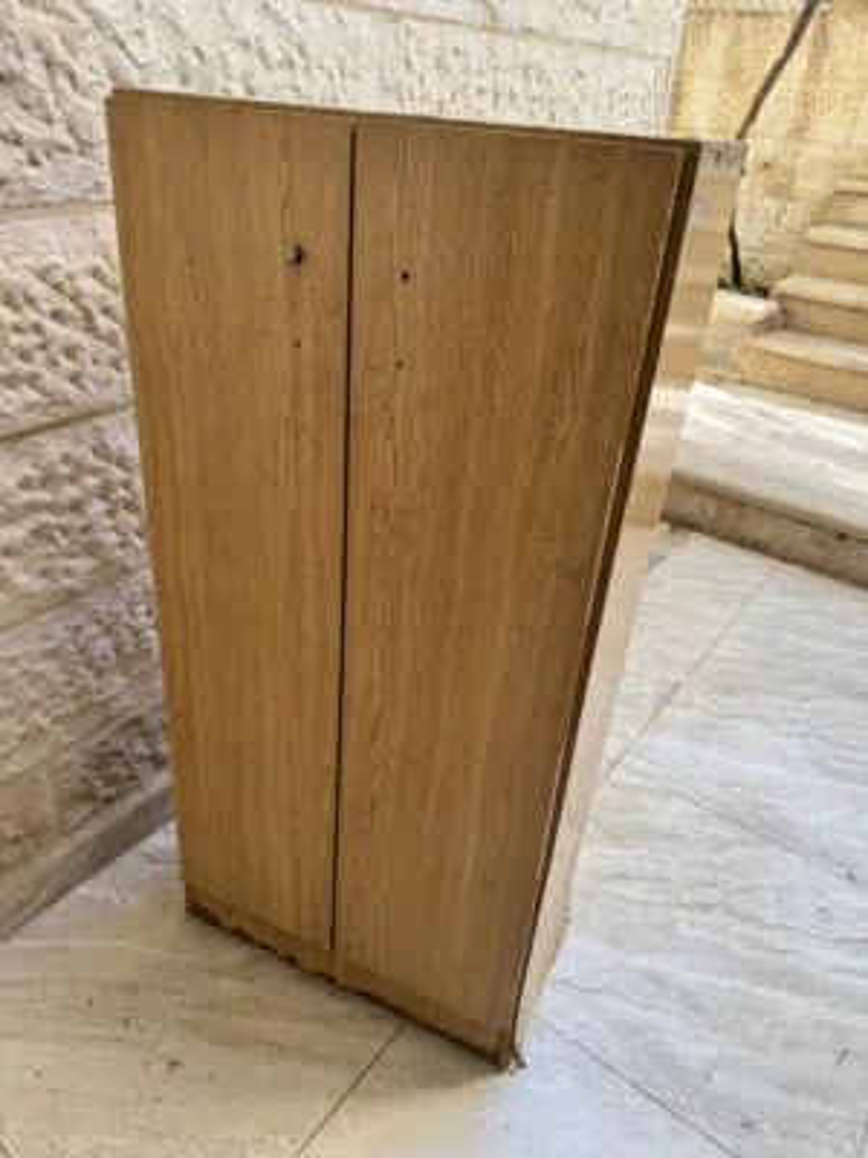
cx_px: 434
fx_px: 802
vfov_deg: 71.6
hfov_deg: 56.8
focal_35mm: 24
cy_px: 579
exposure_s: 1/195
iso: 64
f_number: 1.78
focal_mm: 6.76
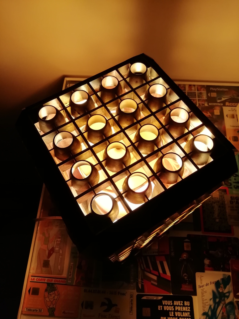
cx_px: 120
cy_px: 160
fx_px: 239
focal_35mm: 26
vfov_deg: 67.3
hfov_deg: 53.1
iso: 125
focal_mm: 3.21
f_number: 2.2
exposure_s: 1/33.3
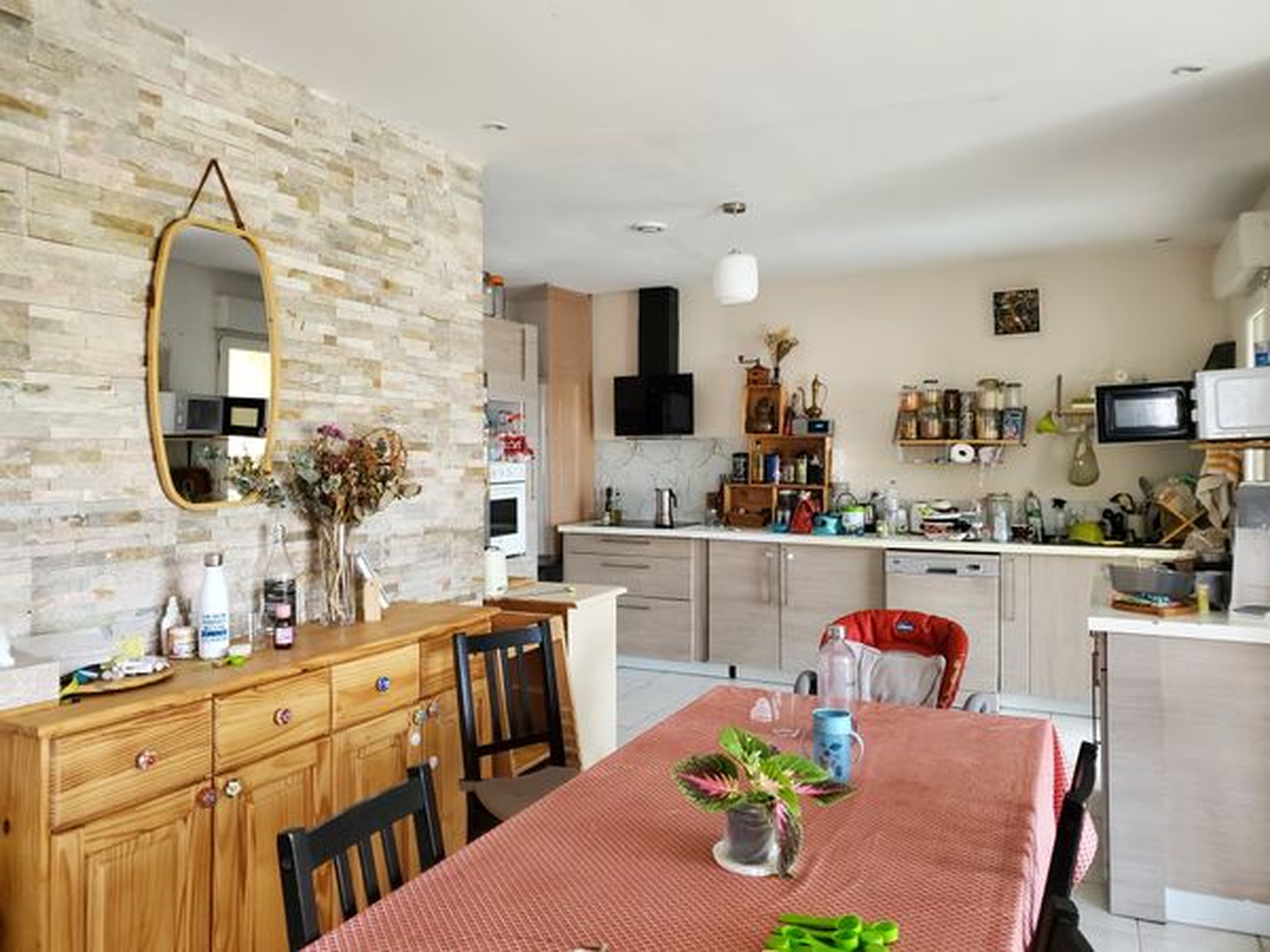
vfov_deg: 53.1
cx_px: 635
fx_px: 954
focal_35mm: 26
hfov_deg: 67.3
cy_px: 476
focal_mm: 4.3
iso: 320
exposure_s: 1/40
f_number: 1.5
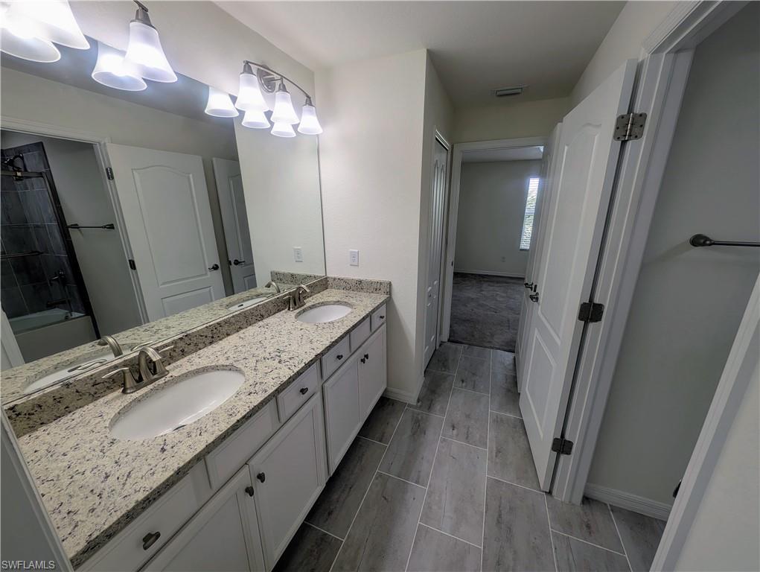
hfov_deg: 110.5
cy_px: 286
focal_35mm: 12
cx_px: 380
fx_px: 264
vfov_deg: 94.6
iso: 29
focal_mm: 2.23
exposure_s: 1/147
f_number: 1.95
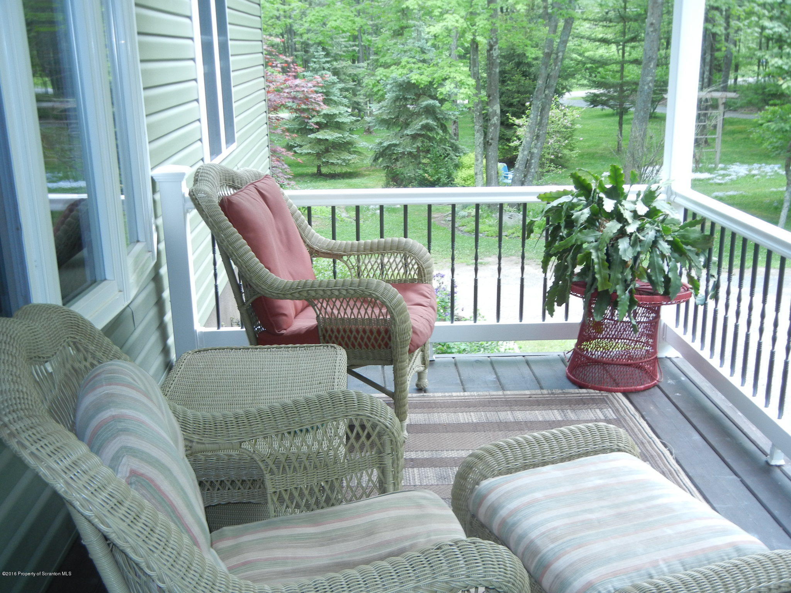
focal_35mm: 39
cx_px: 396
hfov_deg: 47.9
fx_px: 891
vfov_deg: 36.8
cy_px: 296
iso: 160
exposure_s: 1/57.4
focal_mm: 7.1
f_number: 3.7
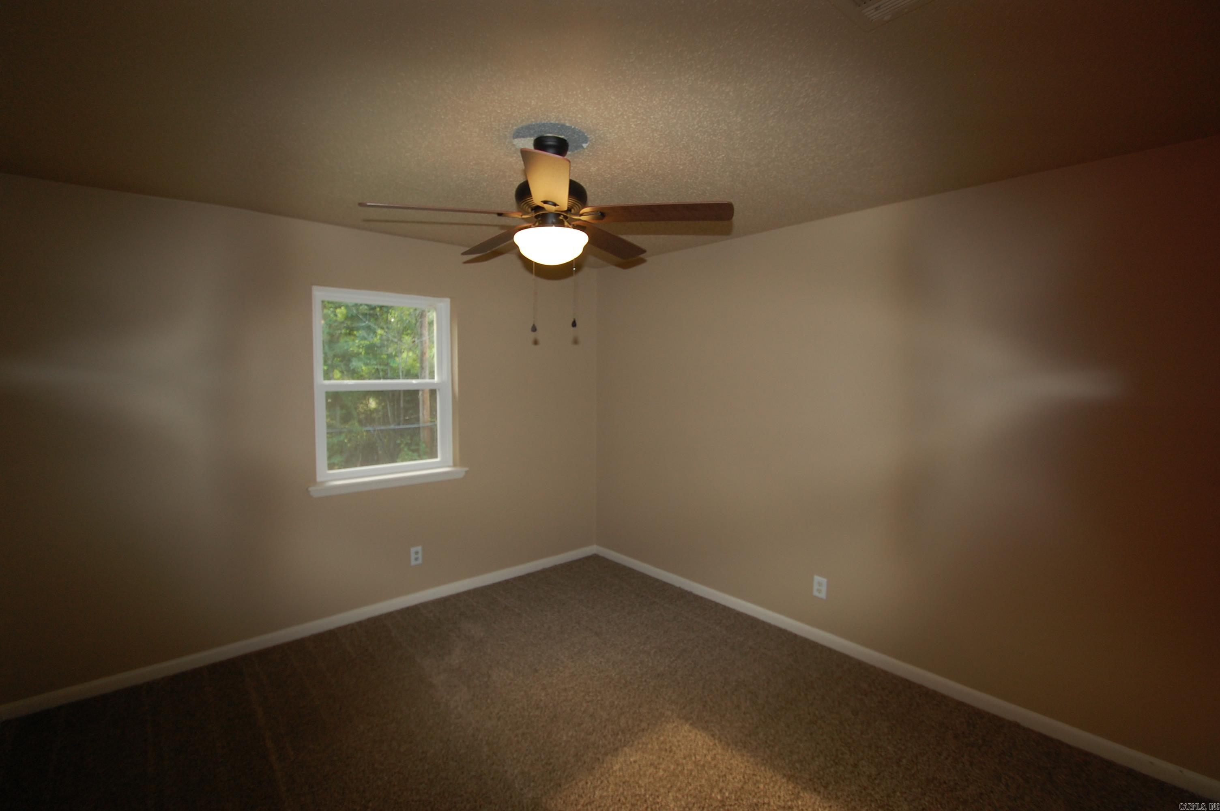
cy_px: 406
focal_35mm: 15
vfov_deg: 77.2
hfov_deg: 100.4
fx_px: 508
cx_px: 610
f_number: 4
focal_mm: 10
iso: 400
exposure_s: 1/60
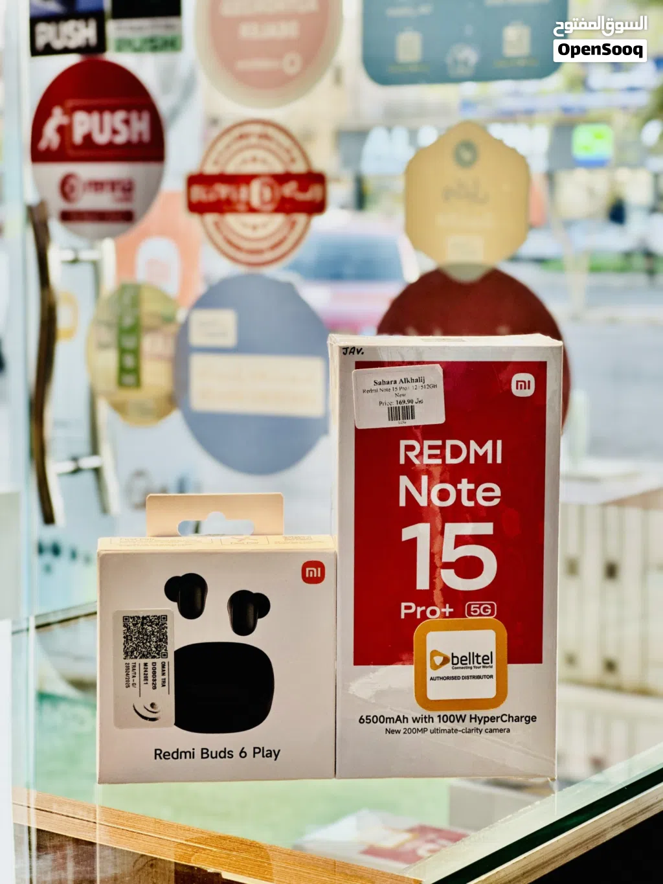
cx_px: 332
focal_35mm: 77
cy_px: 442
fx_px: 1966
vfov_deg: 25.3
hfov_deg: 19.1
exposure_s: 1/121
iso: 64
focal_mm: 9
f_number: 2.8
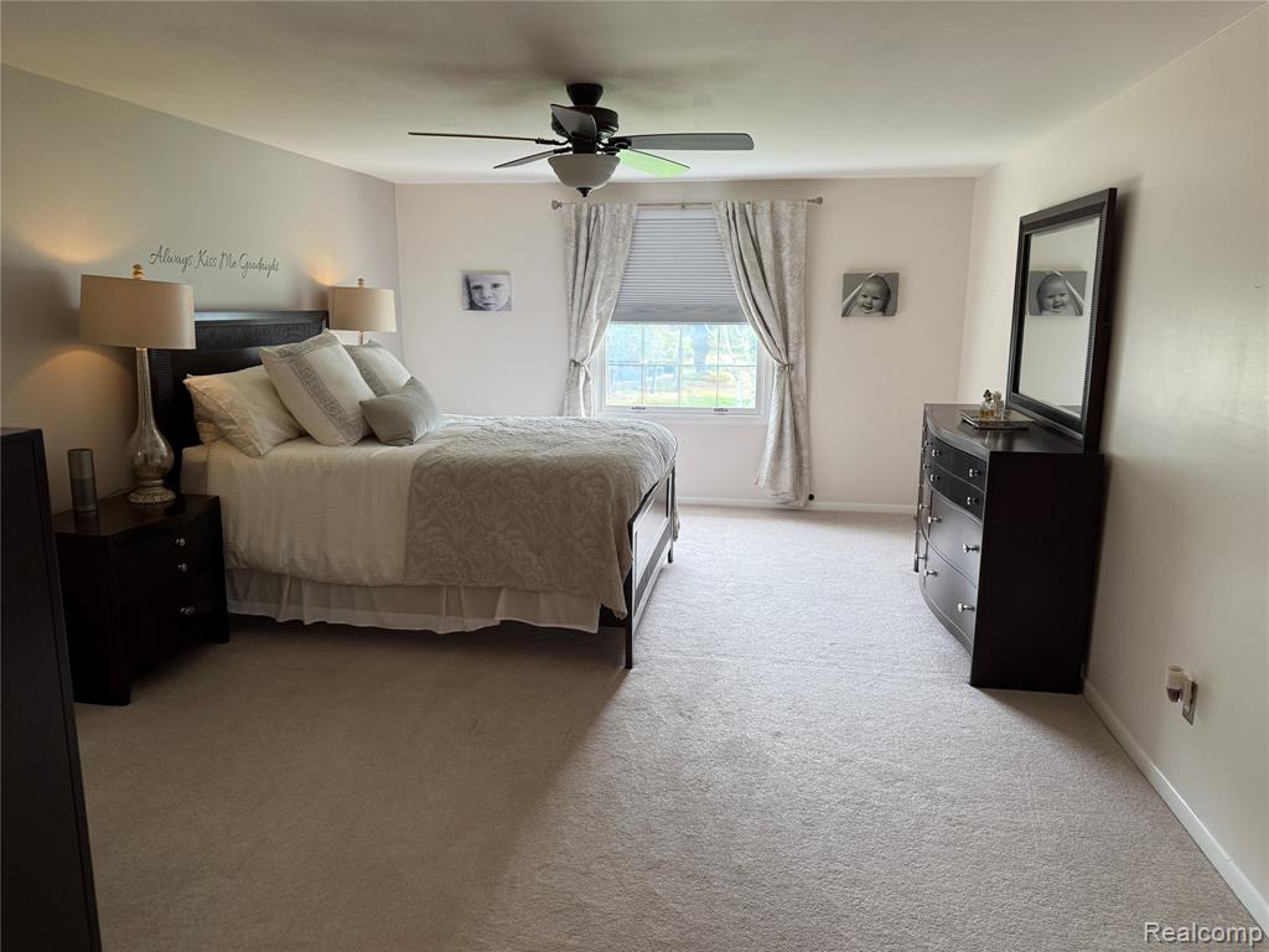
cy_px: 476
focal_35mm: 24
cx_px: 634
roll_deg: -0.6
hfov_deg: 71.6
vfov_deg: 56.8
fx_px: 880
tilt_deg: -10.5
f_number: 1.78
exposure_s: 1/120
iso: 160
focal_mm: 6.76
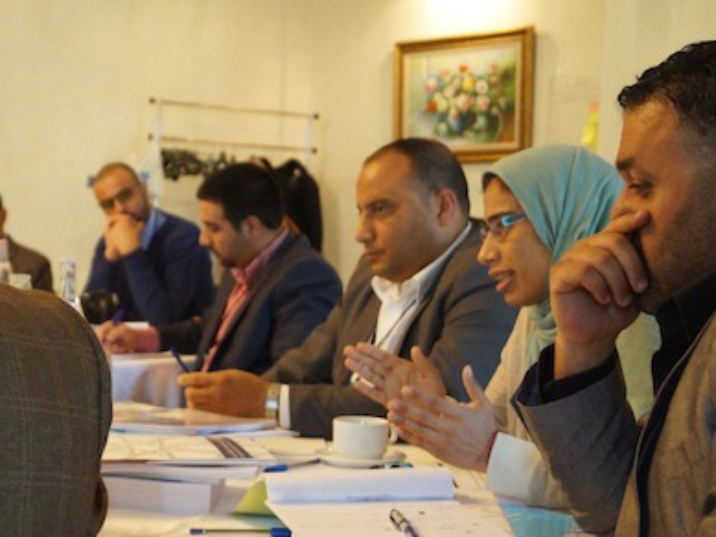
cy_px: 265
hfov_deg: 46.7
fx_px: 828
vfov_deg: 36.0
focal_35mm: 40
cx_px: 390
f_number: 4
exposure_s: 1/125
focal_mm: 24
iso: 3200
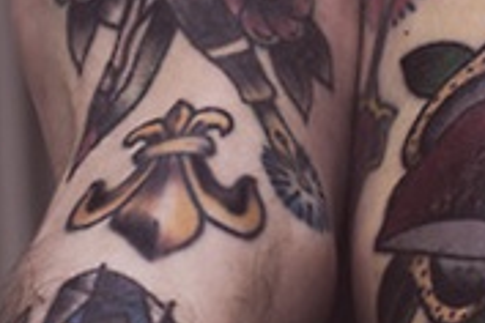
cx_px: 233
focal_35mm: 351
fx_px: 4728
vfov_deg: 3.9
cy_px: 137
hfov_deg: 5.9
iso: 200
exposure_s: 1/80
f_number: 6.3
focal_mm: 50
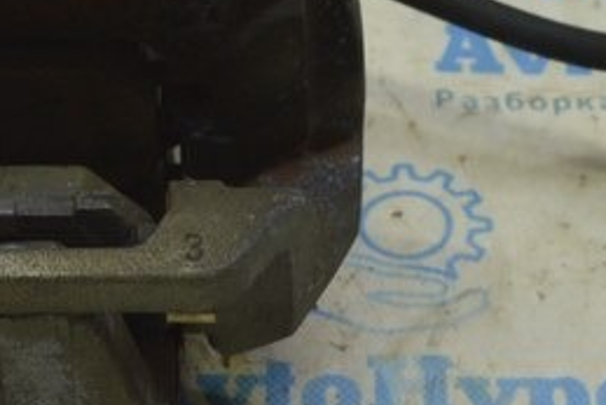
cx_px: 143
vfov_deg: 9.7
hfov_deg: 14.4
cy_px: 90
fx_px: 2392
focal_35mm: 142
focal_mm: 24
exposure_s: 1/40
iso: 400
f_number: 5.6
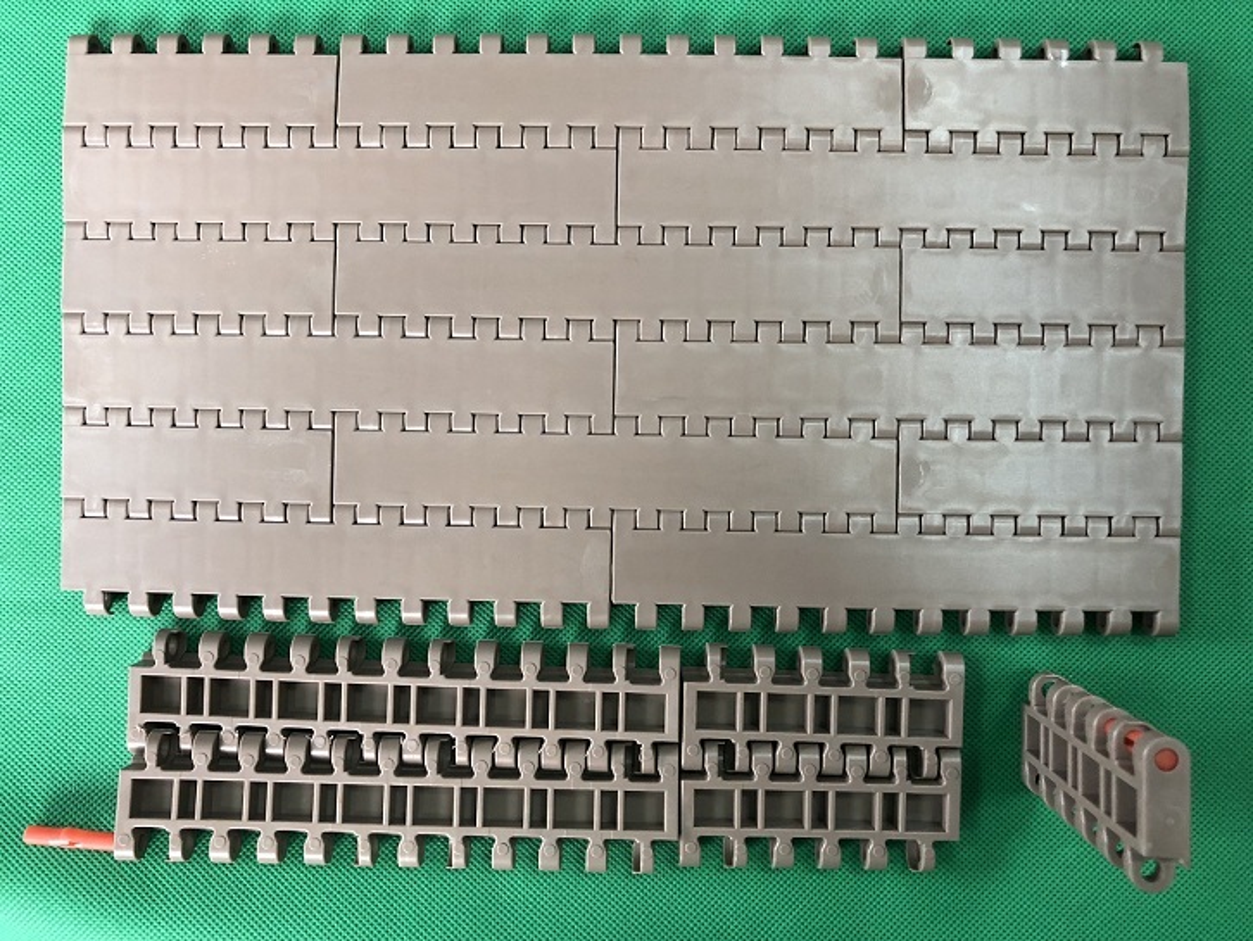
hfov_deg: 63.4
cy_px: 470
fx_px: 1014
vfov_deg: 49.8
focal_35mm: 28
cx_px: 626
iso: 50
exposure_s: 1/17
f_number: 1.8
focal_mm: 4
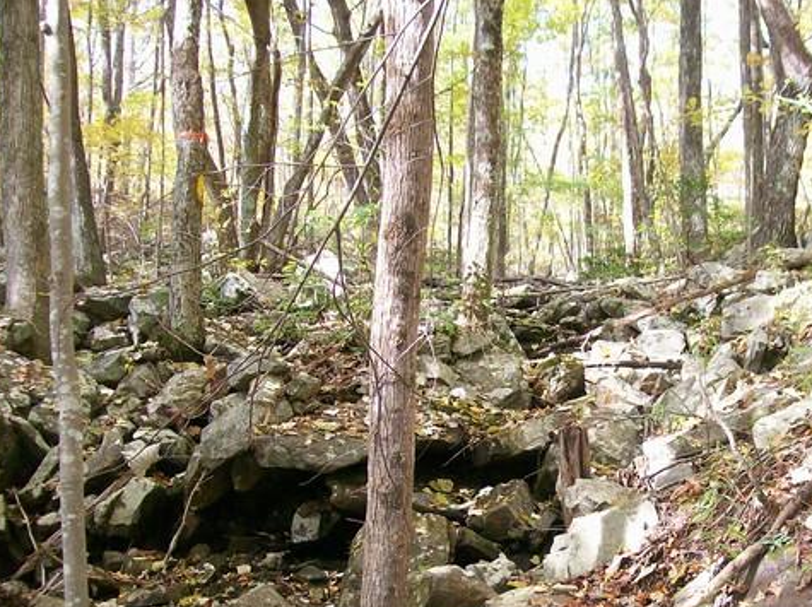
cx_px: 535
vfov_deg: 26.6
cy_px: 452
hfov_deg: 35.3
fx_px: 1265
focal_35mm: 54
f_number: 2.7
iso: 140
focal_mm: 6
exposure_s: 1/70
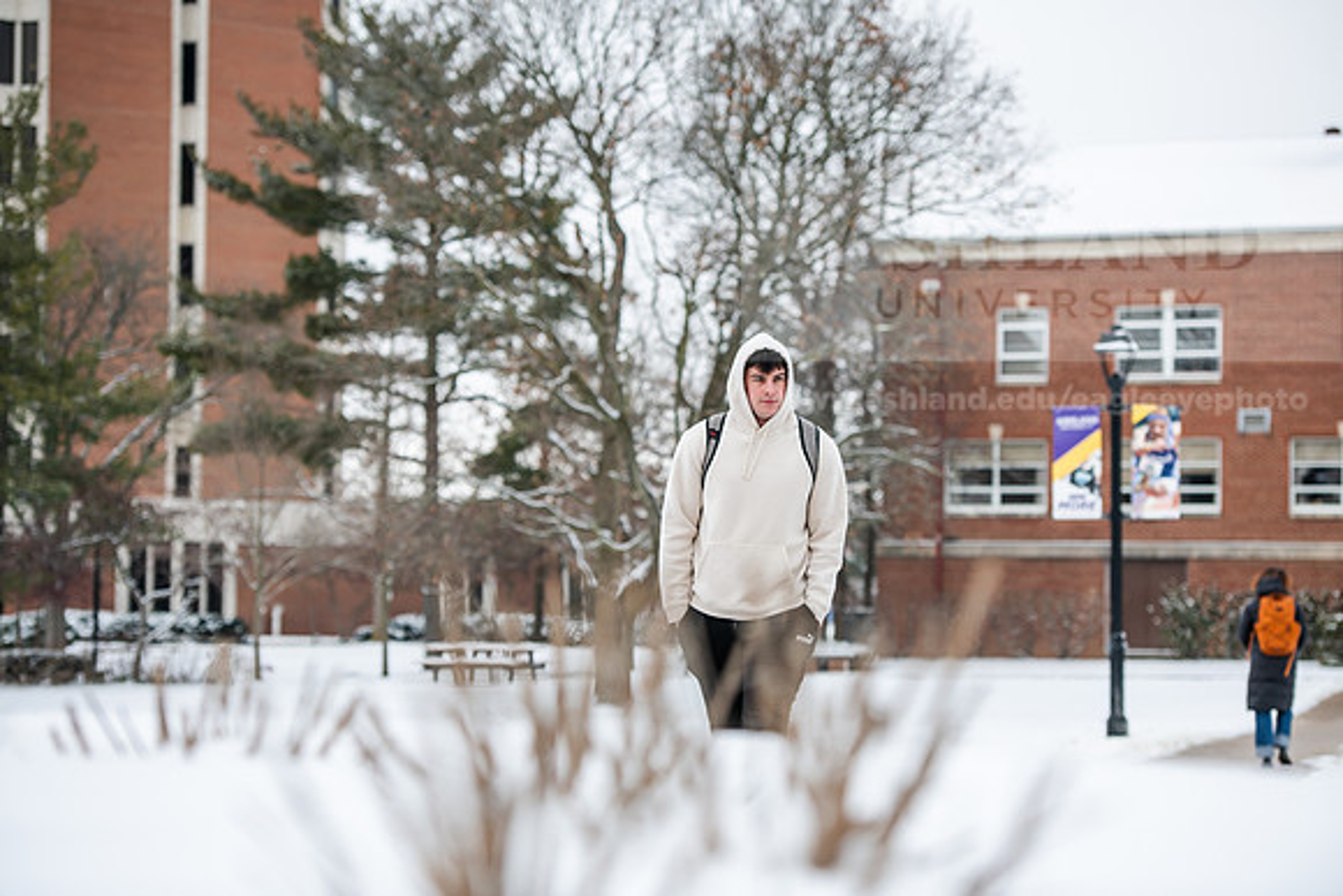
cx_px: 672
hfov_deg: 20.8
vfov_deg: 14.0
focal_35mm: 98
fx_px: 3657
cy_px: 448
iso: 160
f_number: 3.5
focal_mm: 98
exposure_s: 1/800
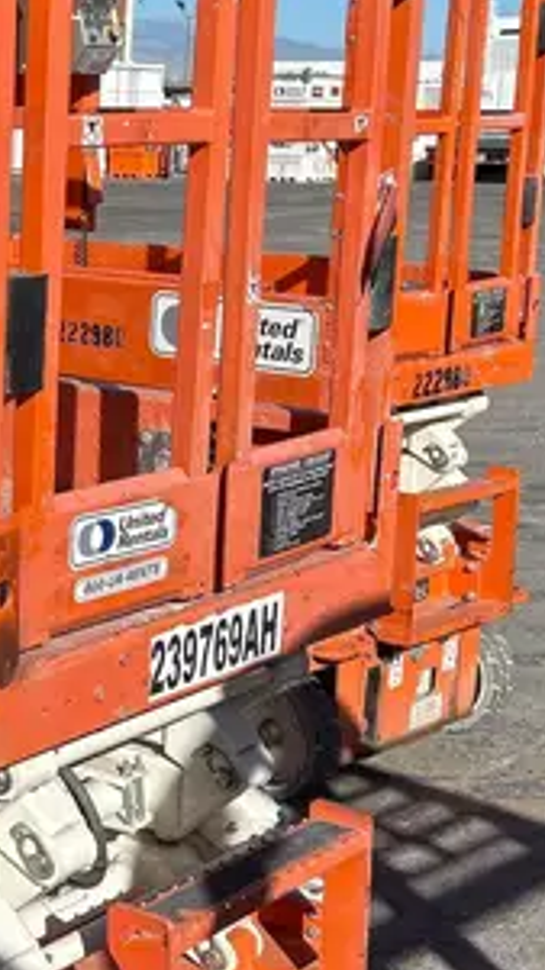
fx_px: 1775
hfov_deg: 16.7
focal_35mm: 69
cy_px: 546
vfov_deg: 30.6
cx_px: -103
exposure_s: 1/5587
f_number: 1.5
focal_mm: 5.7
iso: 50
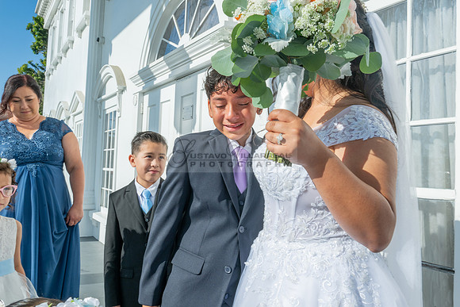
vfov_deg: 41.1
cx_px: 230
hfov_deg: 58.7
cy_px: 154
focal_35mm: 32
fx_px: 409
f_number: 18
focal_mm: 32
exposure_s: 1/200
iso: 250
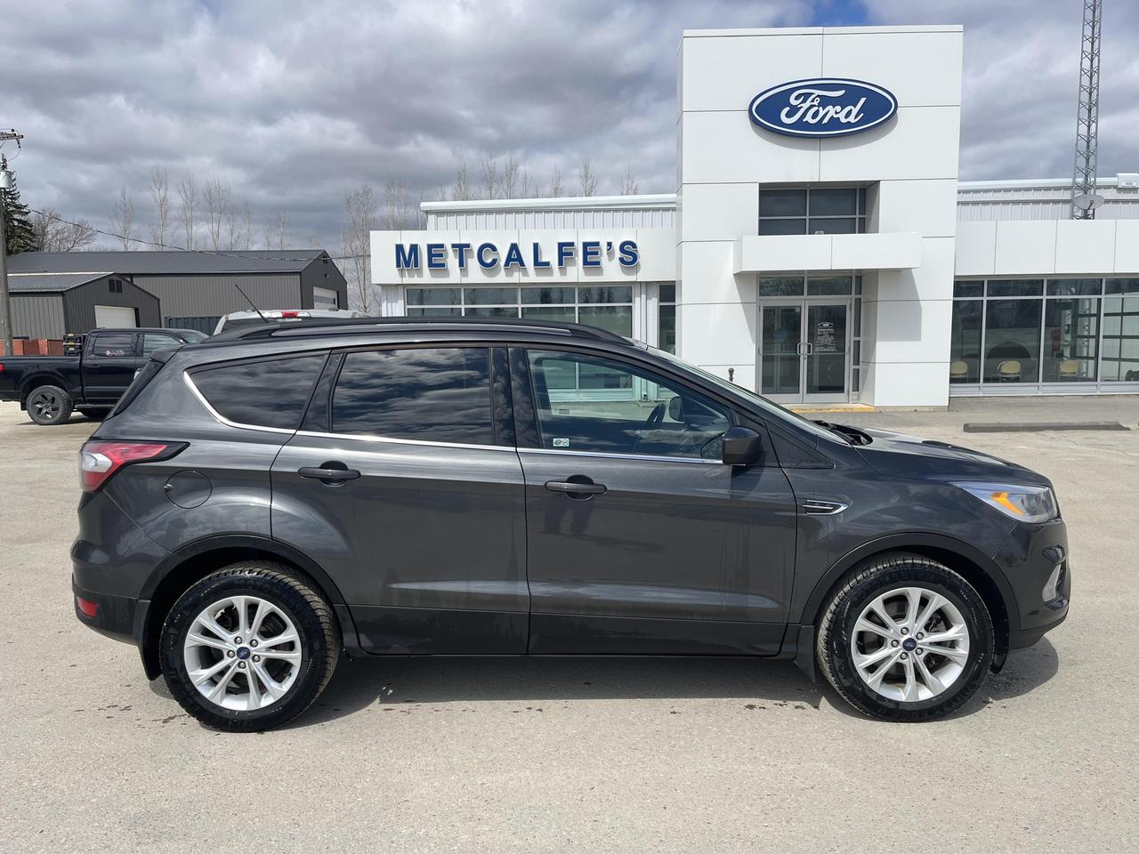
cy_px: 427
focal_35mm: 26
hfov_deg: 67.3
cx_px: 570
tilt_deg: -8.0
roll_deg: +0.3
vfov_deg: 53.1
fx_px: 856
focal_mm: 5.1
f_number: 1.6
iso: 50
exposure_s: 1/3623
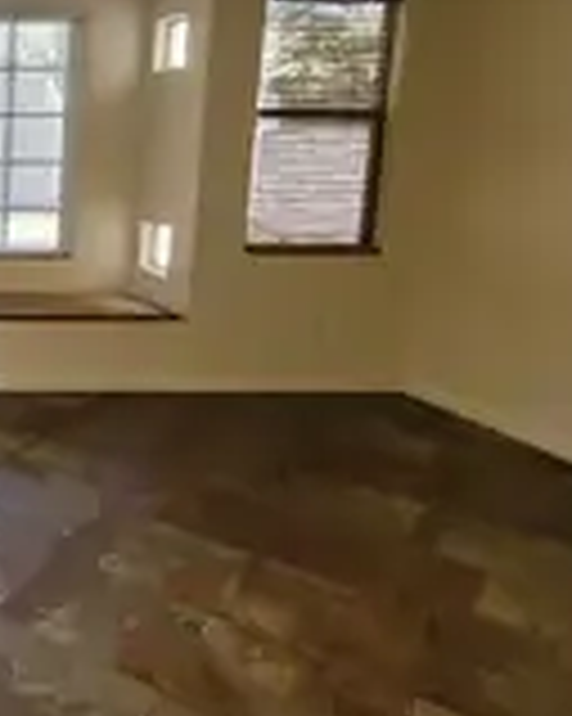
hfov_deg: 29.8
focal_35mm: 32
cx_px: -261
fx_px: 678
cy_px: 221
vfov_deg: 54.2
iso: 125
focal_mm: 2.2
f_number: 2.2
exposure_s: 1/60
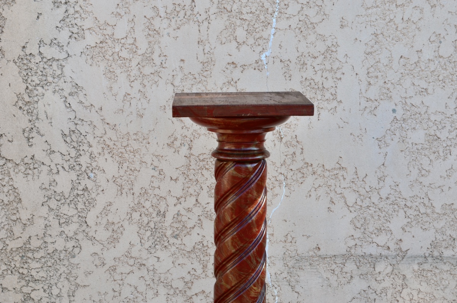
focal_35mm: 78
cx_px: 228
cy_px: 152
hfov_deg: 26.0
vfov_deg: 17.4
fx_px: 988
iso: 200
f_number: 10
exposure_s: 1/80
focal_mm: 52
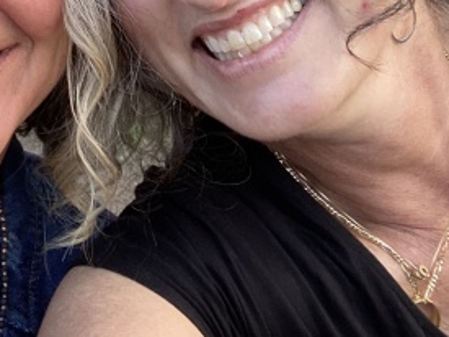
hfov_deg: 28.2
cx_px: 77
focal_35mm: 67
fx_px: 869
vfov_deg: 19.9
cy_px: -119
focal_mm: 2.71
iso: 100
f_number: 2.2
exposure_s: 1/94
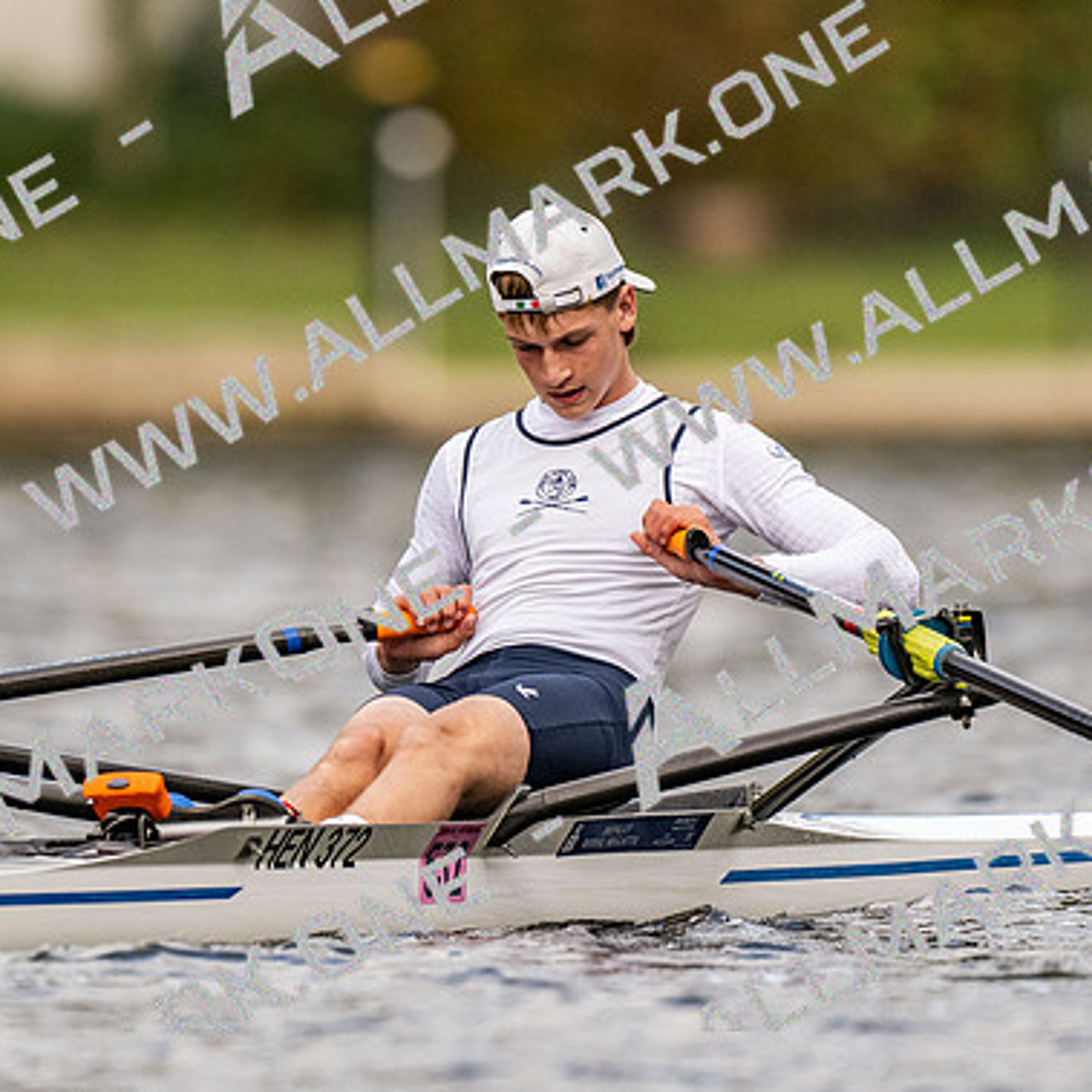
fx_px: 41793
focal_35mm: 1171
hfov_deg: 1.5
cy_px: 539
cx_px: 377
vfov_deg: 1.5
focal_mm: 600
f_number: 4
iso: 640
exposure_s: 1/2500
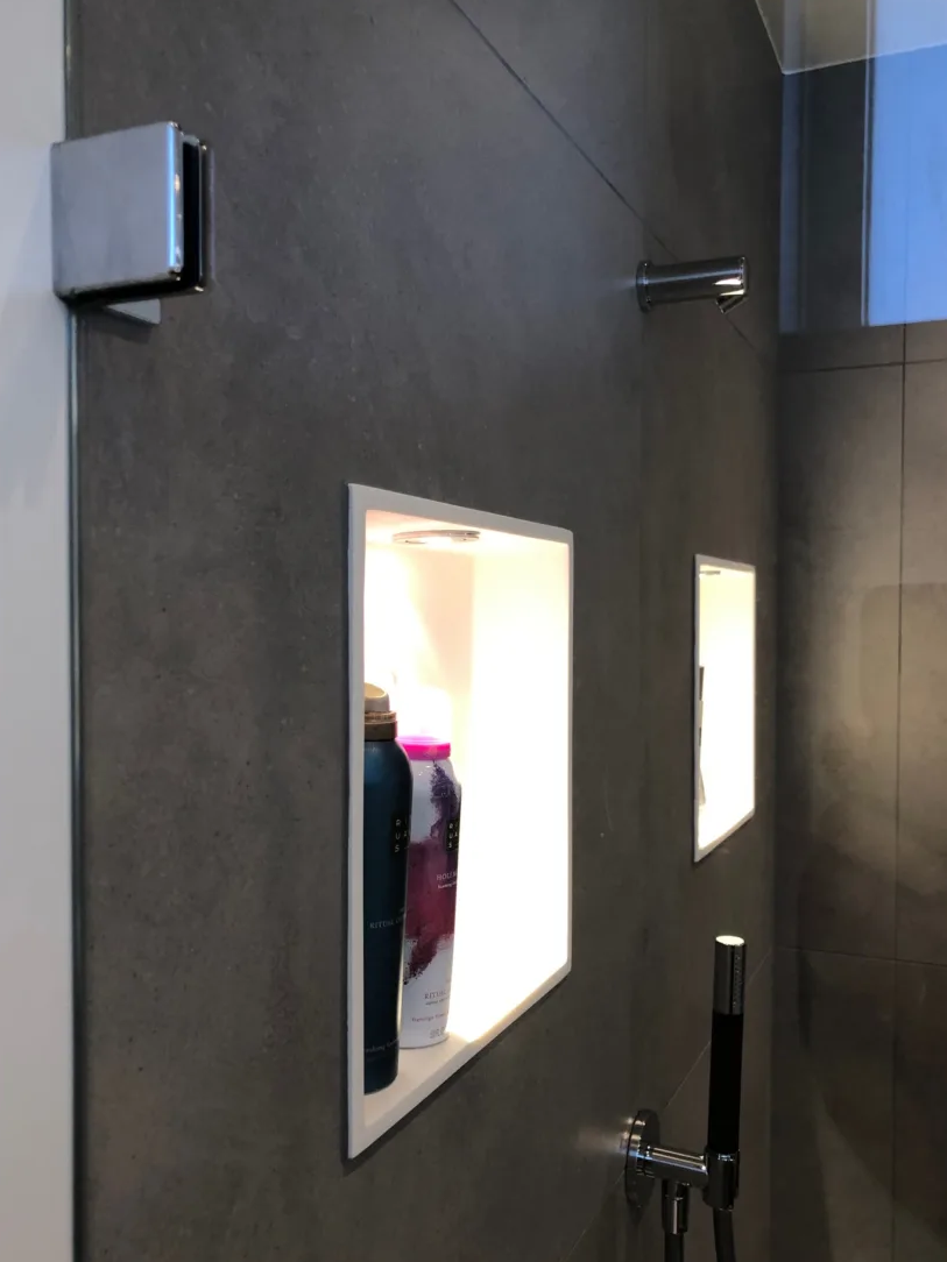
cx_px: 462
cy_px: 664
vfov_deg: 58.3
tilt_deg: -2.8
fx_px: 1131
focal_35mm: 31
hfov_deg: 45.4
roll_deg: +0.1
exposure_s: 1/25
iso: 32
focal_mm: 4
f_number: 1.8
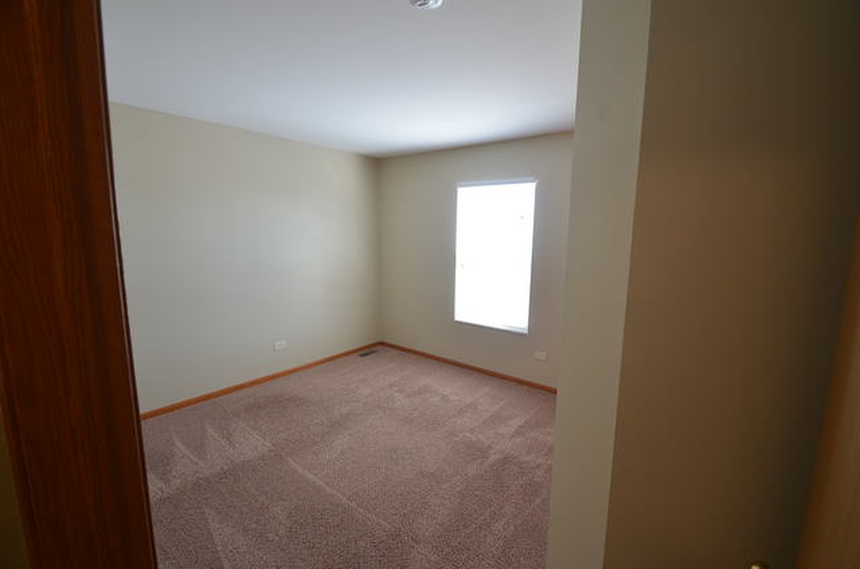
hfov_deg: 100.5
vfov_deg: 77.1
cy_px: 284
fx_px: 358
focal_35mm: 15
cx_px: 430
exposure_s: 1/100
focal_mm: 10
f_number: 5
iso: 400
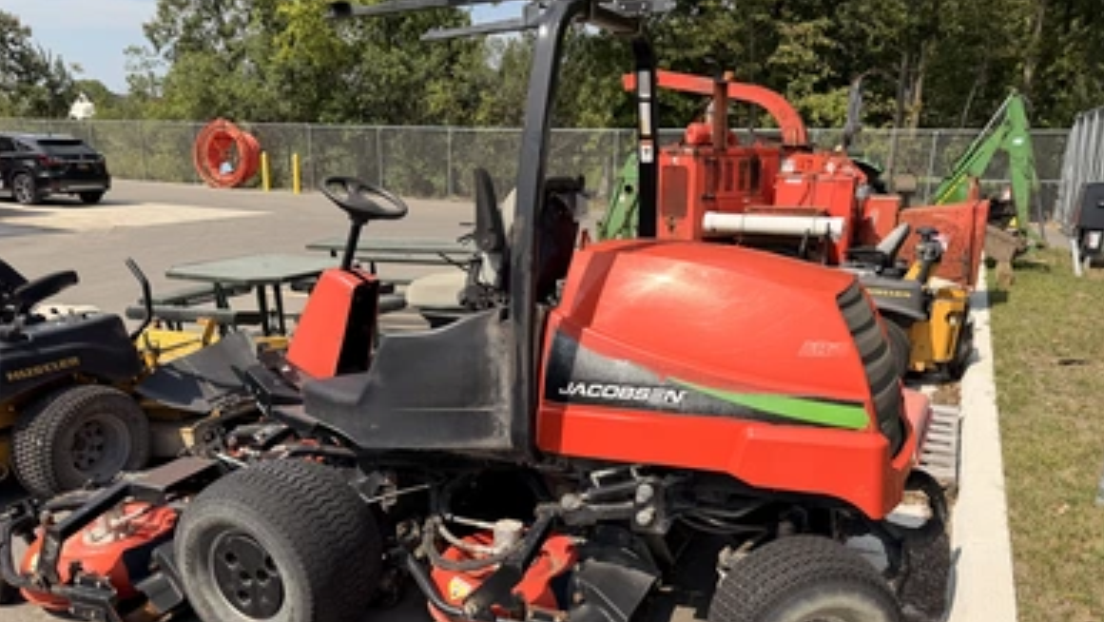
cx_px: 562
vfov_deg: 42.5
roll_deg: -1.2
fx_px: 791
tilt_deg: -13.0
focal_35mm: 27
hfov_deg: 69.8
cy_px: 399
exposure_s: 1/3953
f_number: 1.78
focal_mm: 6.76
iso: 80
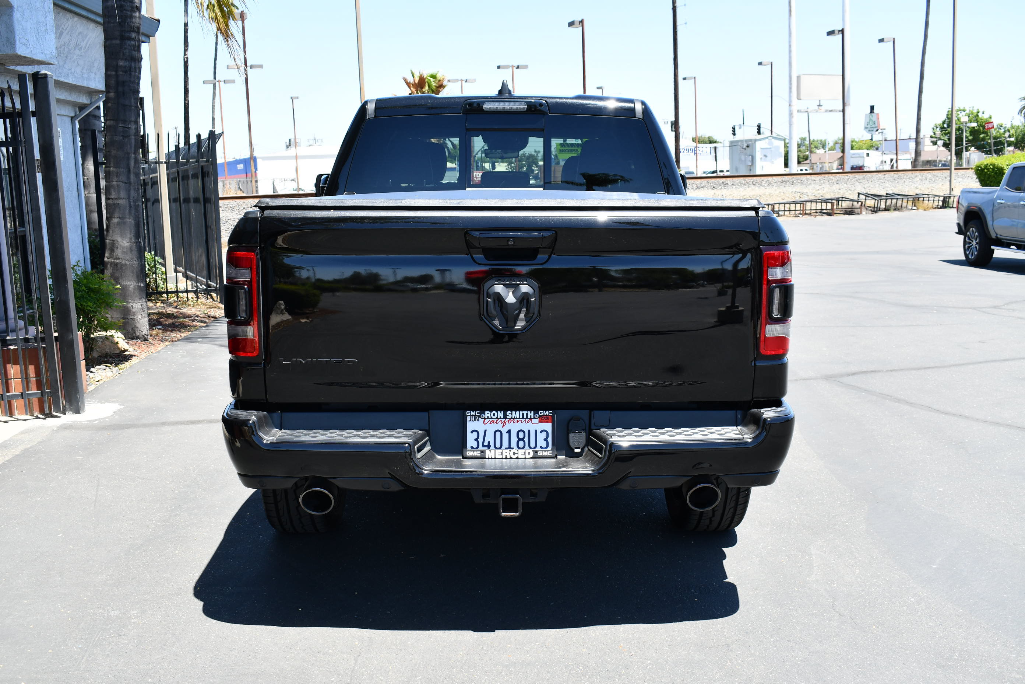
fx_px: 1053
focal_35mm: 37
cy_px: 342
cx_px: 512
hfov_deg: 51.9
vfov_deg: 35.9
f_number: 8
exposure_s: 1/250
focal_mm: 25
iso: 200
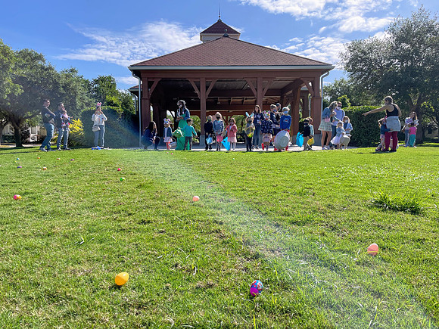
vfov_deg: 53.1
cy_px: 164
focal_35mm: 26
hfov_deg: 67.3
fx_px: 330
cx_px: 220
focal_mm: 4.2
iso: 32
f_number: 1.6
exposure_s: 1/2817
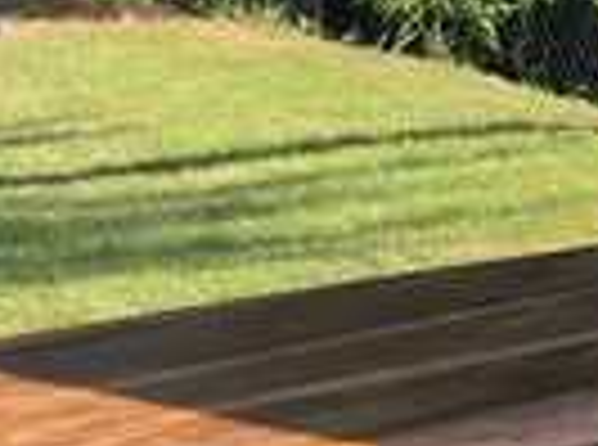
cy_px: -257
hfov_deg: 9.3
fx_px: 3394
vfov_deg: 7.4
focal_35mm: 197
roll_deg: +3.2
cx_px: 1252
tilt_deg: -4.6
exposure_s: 1/899
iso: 20
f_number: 1.8
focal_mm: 4
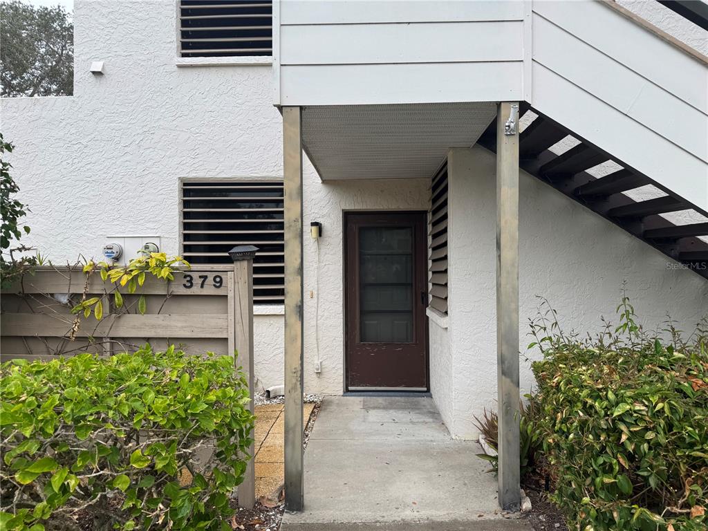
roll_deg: +0.2
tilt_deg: -0.8
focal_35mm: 24
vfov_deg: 56.8
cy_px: 266
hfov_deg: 71.6
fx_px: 491
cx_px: 354
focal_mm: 6.76
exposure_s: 1/639
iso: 80
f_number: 1.78
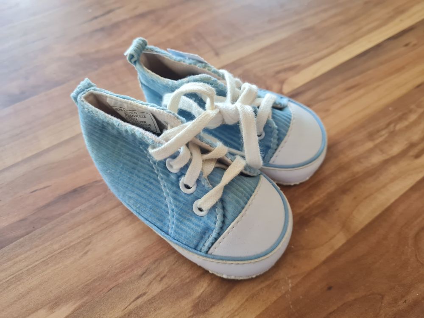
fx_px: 318
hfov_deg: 67.3
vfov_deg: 53.1
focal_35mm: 26
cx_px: 212
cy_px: 159
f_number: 1.8
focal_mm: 5.4
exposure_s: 1/40
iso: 250
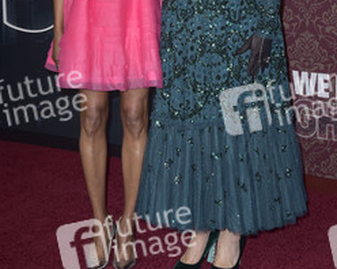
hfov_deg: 17.6
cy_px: 35
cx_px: 166
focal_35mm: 109
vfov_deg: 14.0
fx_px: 1086
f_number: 6.3
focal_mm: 72
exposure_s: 1/250
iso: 400
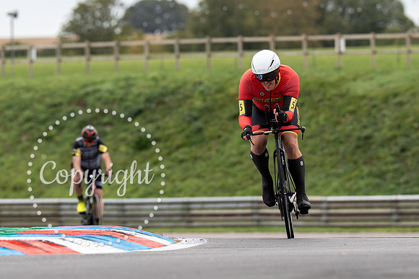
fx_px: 4460
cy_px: 159
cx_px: 257
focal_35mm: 383
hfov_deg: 5.4
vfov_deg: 3.6
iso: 200
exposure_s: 1/800
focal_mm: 200
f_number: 4
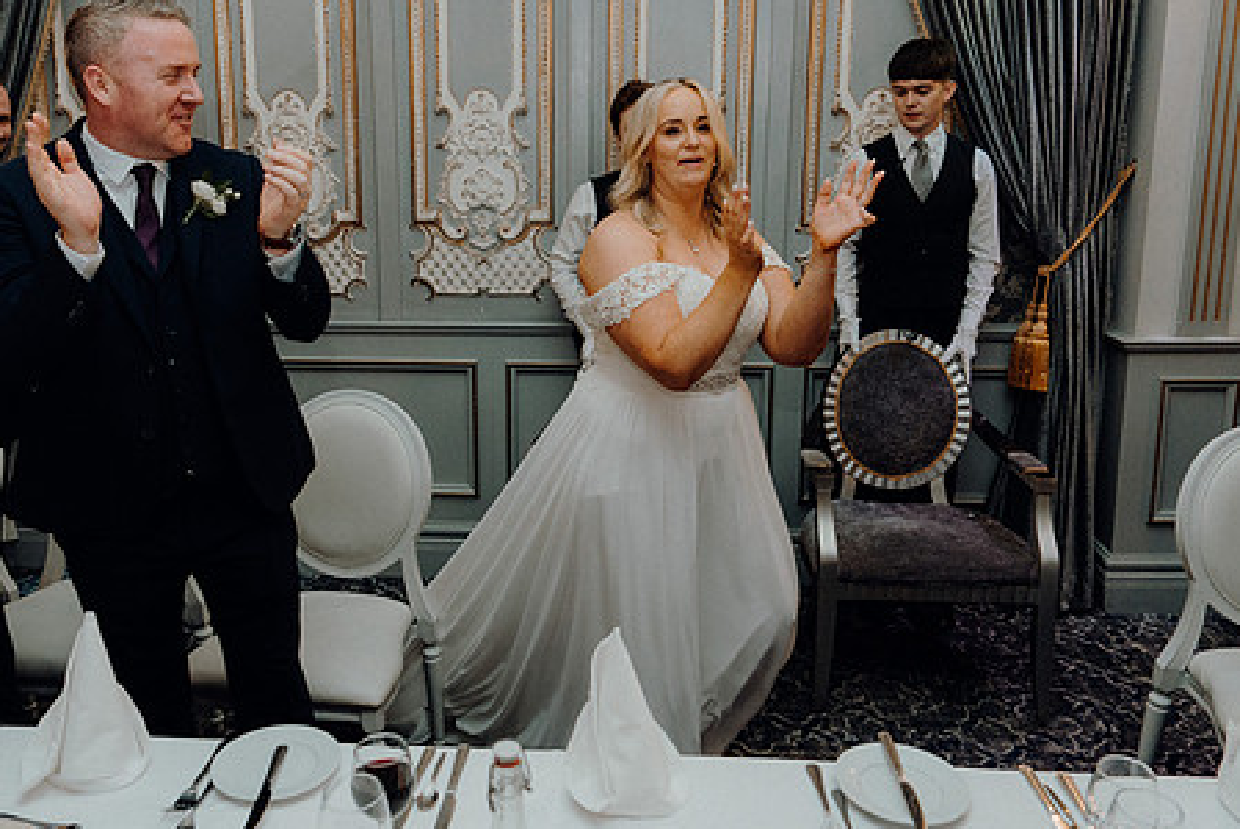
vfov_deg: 42.2
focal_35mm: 31
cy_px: 330
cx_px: 558
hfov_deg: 60.1
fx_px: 1068
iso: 2500
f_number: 3.5
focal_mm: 24
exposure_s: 1/160
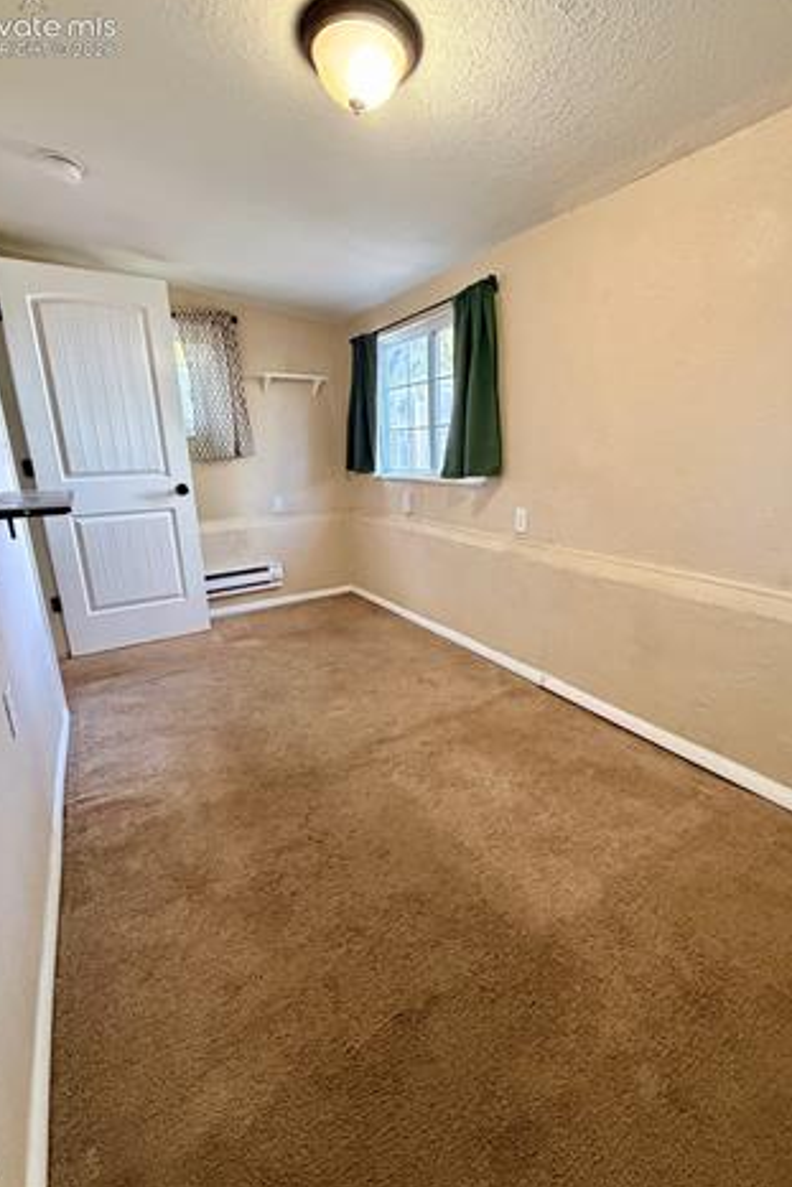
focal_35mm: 15
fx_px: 495
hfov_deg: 77.4
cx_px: 400
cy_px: 588
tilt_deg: -15.1
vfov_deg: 100.4
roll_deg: +1.5
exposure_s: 1/60
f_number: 2.2
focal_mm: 2.22
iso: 500
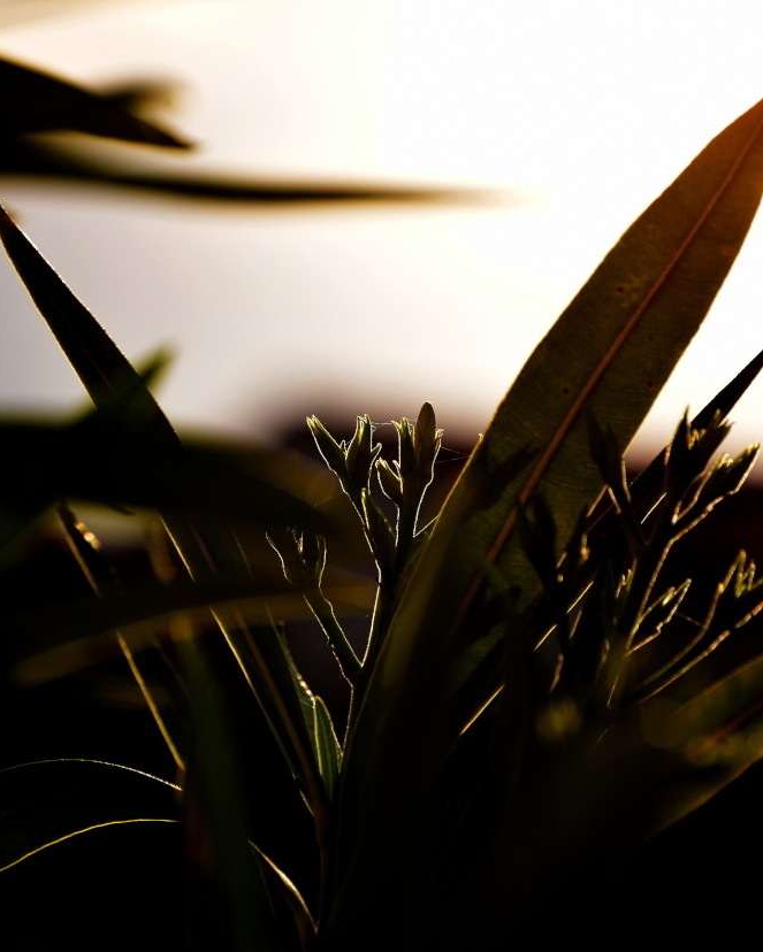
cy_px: 446
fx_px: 5755
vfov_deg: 9.5
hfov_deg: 7.6
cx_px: 382
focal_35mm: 204
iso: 200
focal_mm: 120
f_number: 11
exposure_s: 1/500
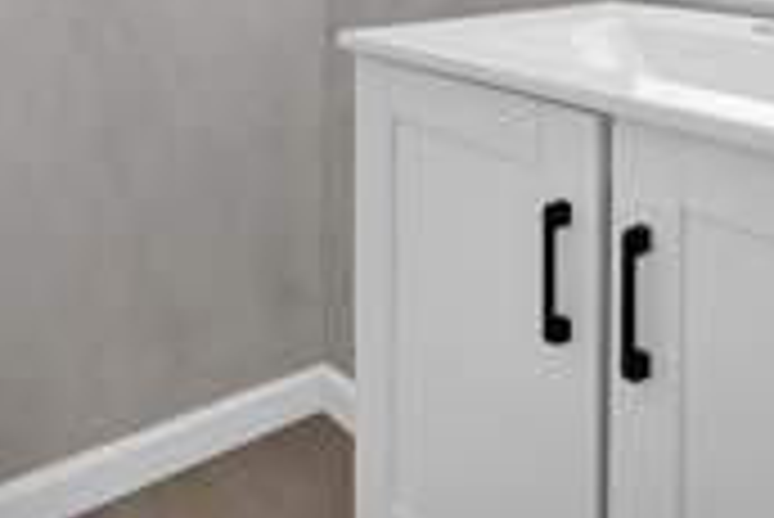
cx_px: 284
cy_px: -128
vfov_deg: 28.9
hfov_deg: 49.0
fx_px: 839
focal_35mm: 39
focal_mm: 14
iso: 100
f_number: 4
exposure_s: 1/40
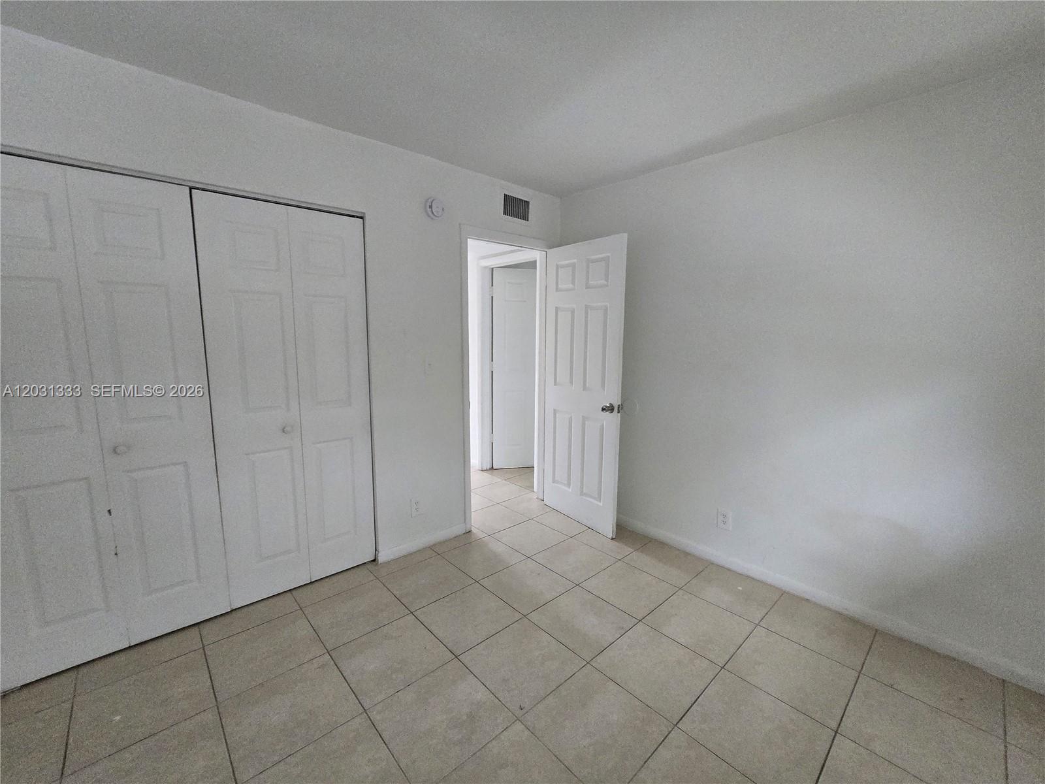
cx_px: 522
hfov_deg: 106.2
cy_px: 392
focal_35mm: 13
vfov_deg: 89.9
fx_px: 392
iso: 640
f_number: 2.2
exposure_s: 1/60
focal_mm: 2.2
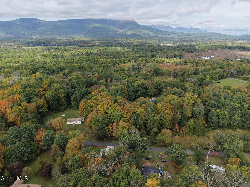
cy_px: 94
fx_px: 173
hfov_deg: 71.6
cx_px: 125
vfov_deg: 56.8
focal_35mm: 24
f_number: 1.8
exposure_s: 1/4000
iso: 400
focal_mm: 8.67
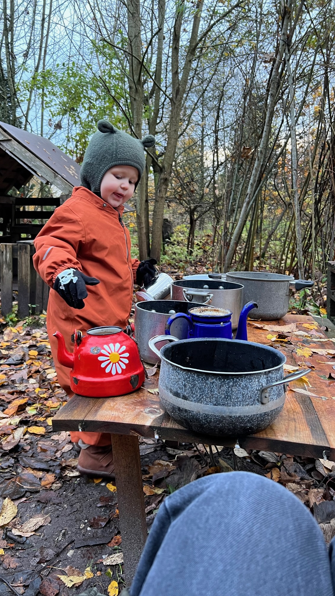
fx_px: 458
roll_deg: +1.1
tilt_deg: -7.3
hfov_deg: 40.1
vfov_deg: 66.1
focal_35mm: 29
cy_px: 293
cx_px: 142
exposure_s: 1/60
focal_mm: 5.7
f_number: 1.5
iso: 200
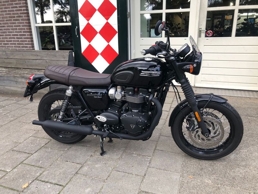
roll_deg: +2.0
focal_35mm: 28
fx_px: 209
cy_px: 97
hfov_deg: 63.4
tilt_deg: -15.6
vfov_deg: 49.7
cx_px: 129
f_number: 1.8
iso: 32
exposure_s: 1/100
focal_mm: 3.99
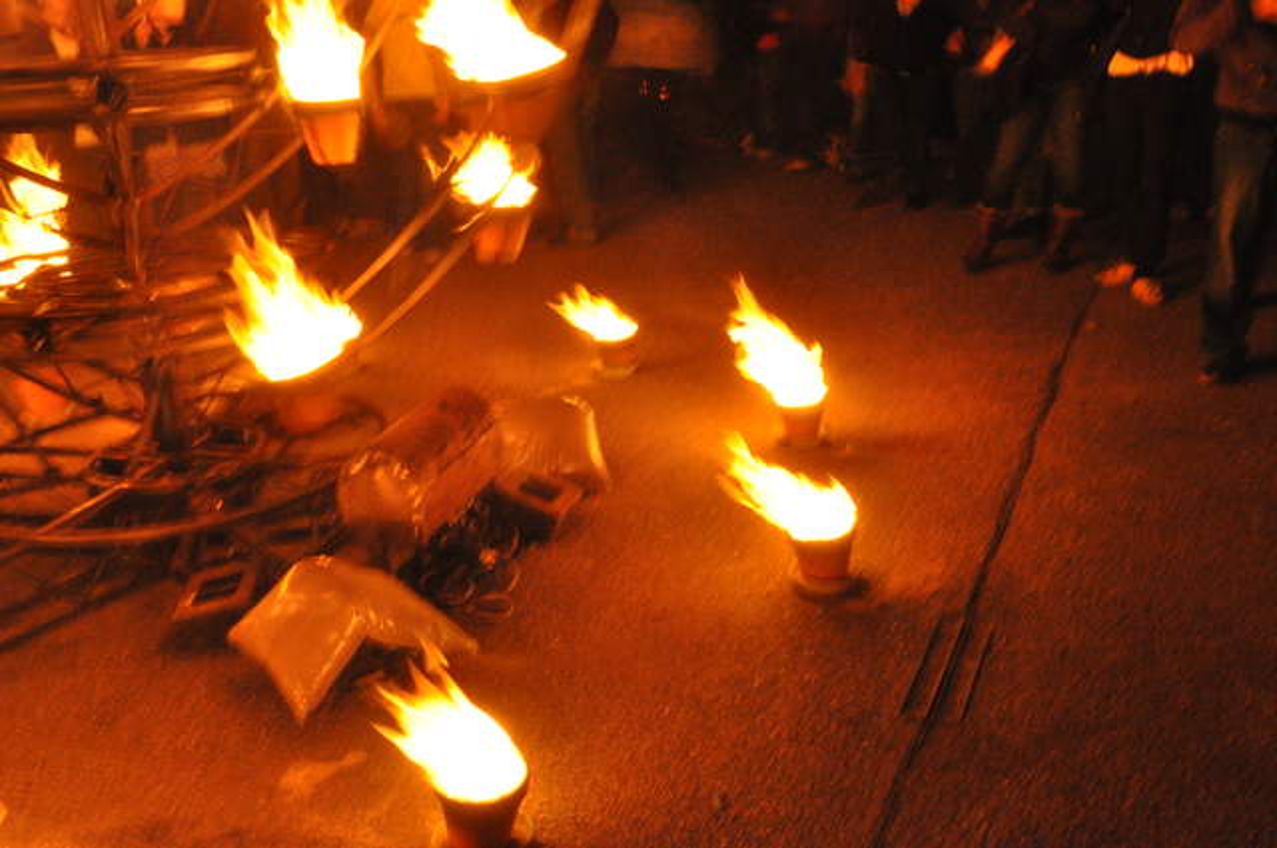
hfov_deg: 49.6
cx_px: 638
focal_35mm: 39
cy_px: 424
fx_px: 1382
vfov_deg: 34.1
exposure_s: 1/1.3
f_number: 25
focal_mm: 26
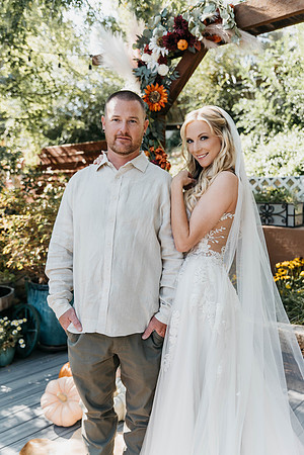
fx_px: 431
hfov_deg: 38.9
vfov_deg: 55.8
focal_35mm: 34
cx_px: 152
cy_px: 228
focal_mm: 34
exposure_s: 1/400
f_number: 2.8
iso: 160
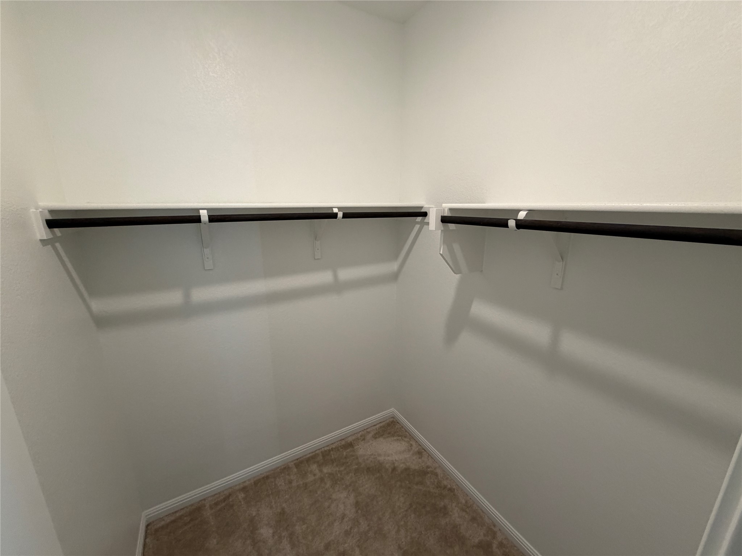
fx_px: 300
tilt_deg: -14.5
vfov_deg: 85.7
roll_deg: +1.3
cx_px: 371
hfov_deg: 102.1
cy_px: 278
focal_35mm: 14
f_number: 2.2
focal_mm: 2.22
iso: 250
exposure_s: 1/120
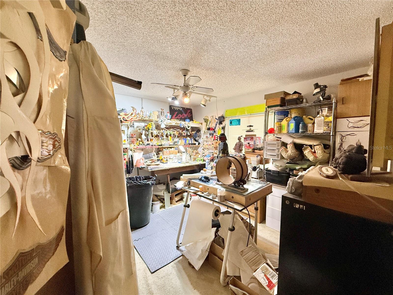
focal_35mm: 14
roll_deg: -0.7
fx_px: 159
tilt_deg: -3.2
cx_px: 196
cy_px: 148
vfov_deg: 85.7
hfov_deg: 102.1
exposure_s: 1/120
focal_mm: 2.22
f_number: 2.2
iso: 320
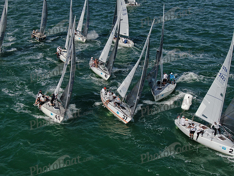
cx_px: 117
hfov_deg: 39.7
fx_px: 324
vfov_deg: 30.3
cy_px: 88
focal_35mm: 48
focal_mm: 8.6
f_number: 3.8
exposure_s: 1/1600
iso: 100
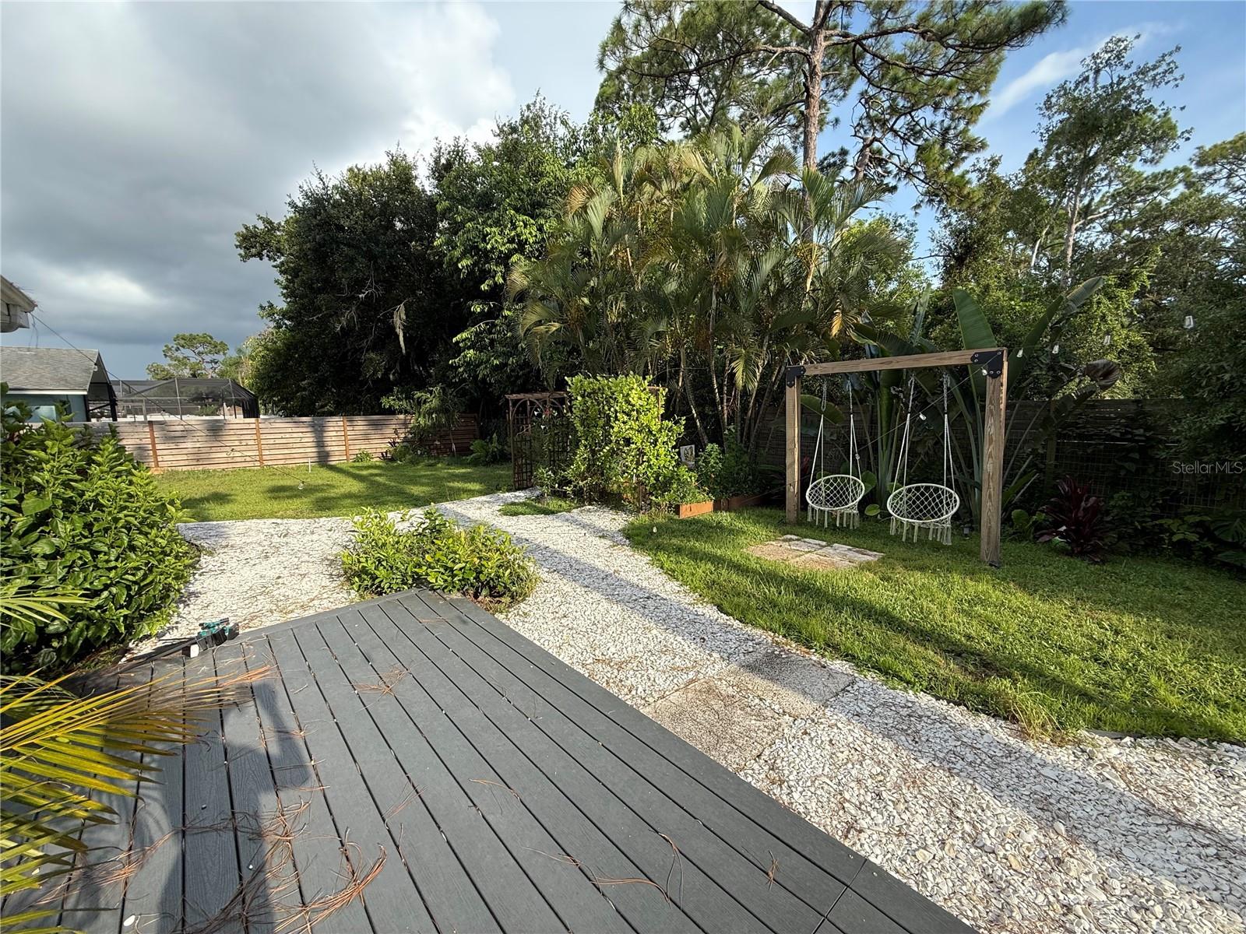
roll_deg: +1.1
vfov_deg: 85.7
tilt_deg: -5.8
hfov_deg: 102.1
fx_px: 504
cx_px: 623
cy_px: 467
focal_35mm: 14
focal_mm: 2.22
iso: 50
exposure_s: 1/970
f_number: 2.2
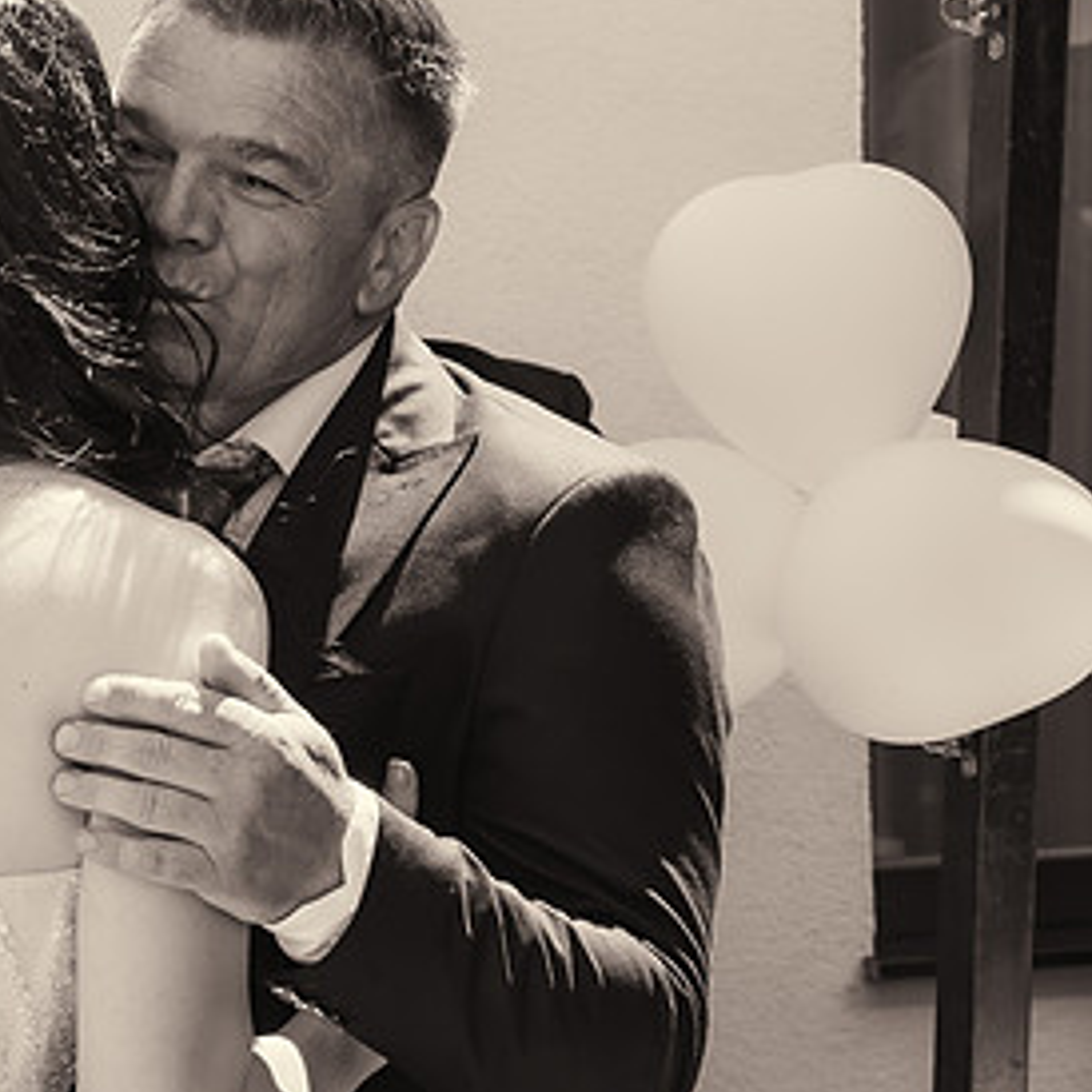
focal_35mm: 138
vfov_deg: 12.6
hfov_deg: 12.5
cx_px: 27
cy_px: 629
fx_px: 4925
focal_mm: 55
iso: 200
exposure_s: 1/200
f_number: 7.1
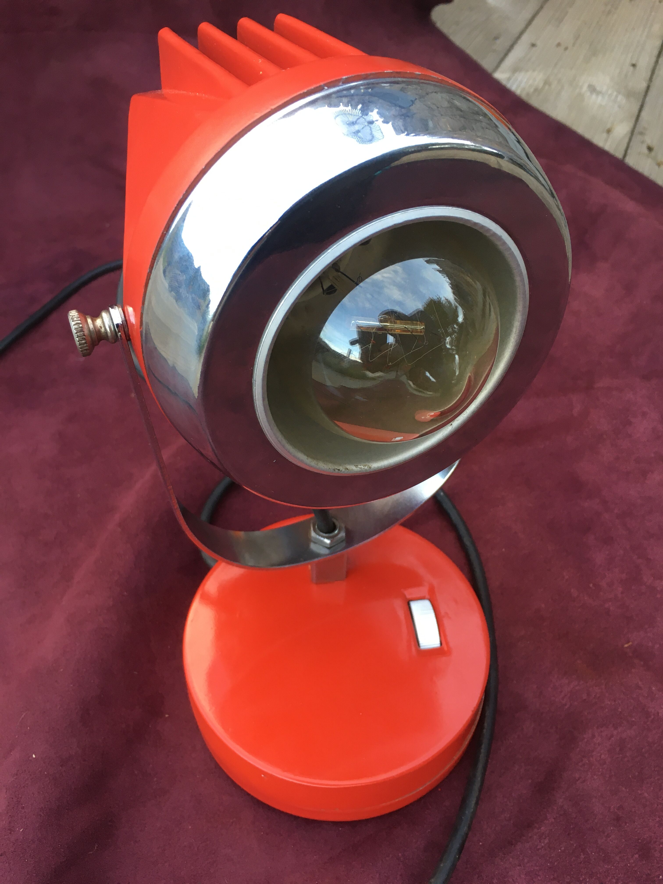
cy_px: 442
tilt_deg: -46.8
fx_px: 741
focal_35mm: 29
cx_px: 332
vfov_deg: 61.7
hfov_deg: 48.2
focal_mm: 4.15
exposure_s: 1/33
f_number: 2.2
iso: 32
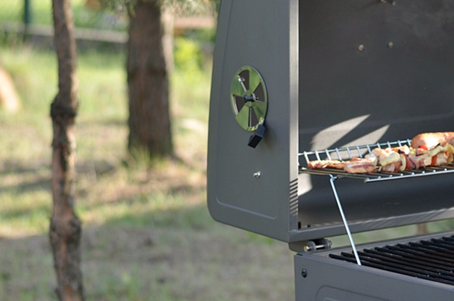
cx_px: 416
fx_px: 1863
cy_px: 201
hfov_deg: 13.8
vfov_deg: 9.2
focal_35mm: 148
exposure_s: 1/250
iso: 100
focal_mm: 50
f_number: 2.8
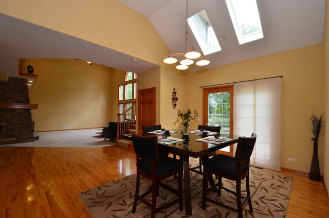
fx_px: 137
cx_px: 164
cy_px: 109
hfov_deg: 100.5
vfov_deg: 77.1
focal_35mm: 15
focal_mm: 10
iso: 800
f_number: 9
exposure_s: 1/125
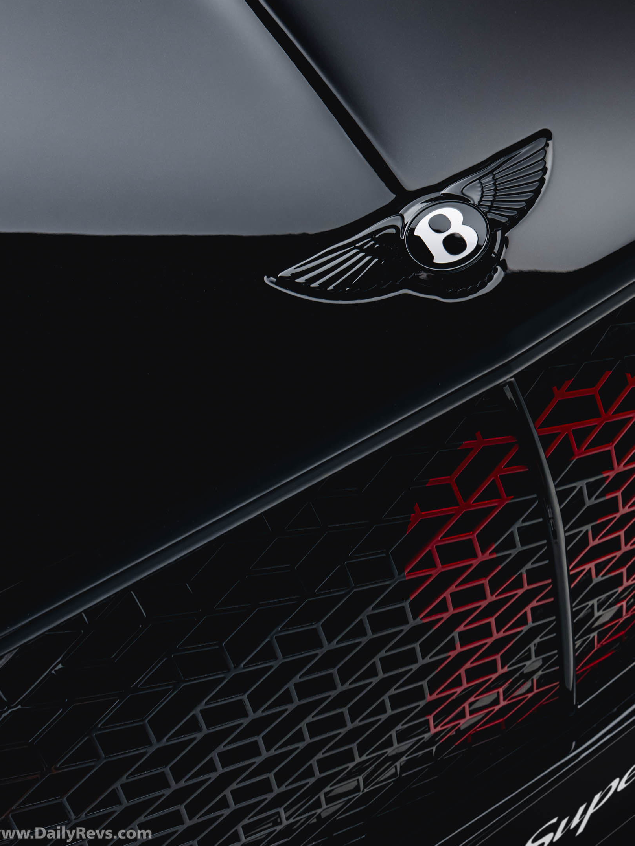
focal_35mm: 71
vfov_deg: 27.4
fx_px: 1736
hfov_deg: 20.1
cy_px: 422
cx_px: 619
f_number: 9
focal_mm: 49
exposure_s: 1.6
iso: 250
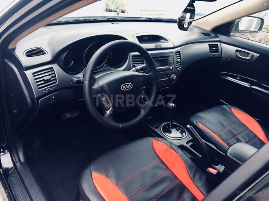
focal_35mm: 29
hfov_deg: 61.7
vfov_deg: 48.2
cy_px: 100
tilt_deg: -30.9
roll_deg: -7.8
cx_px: 134
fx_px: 225
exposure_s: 1/33
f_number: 2.2
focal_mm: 4.15
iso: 40
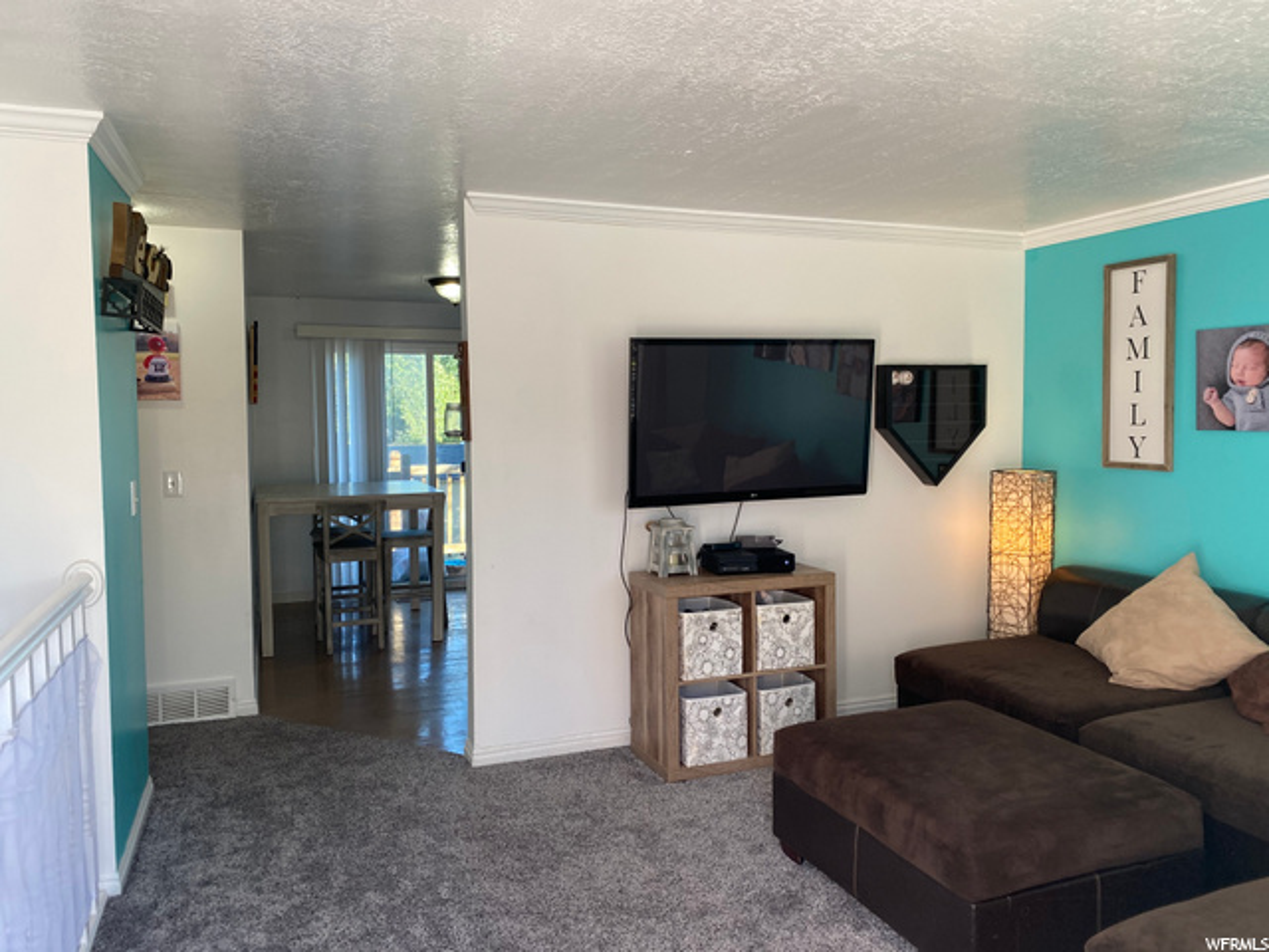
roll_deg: +0.3
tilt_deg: -3.6
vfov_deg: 53.1
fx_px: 953
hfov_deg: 67.3
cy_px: 476
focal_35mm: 26
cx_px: 634
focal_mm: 4.25
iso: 100
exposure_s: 1/120
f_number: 1.8
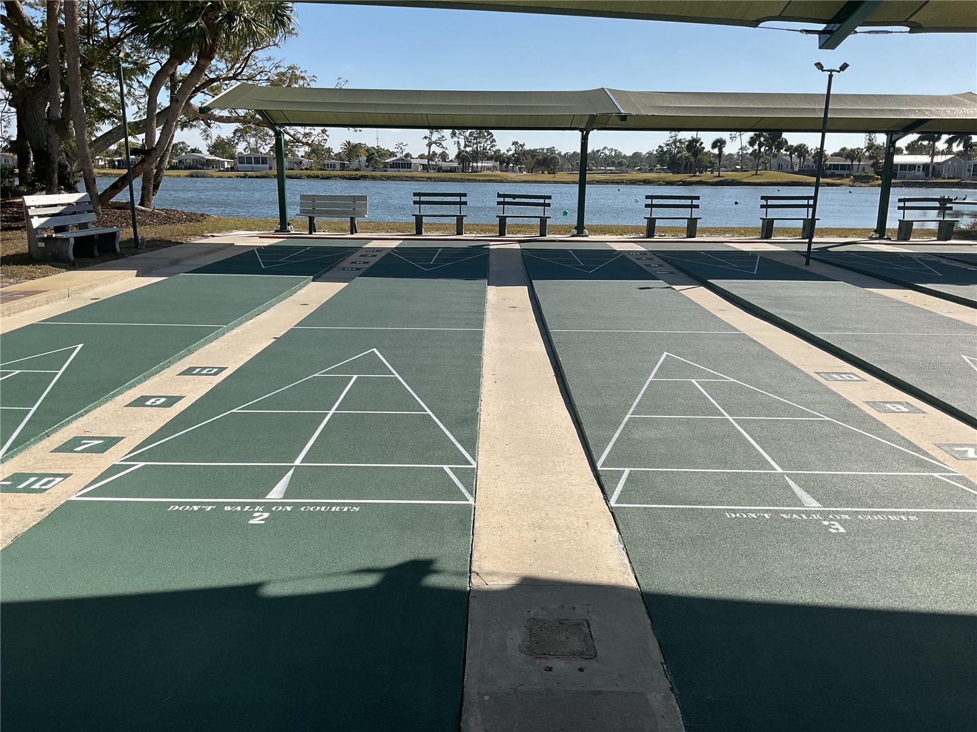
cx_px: 488
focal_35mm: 29
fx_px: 818
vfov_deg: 48.2
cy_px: 366
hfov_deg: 61.7
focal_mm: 3
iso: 16
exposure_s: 1/2320
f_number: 1.8
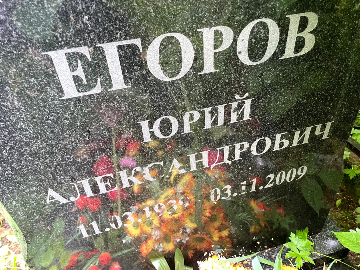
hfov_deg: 67.3
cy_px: 135
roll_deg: +3.1
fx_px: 270
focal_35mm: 26
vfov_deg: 53.1
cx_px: 180
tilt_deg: -36.5
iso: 320
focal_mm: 4.2
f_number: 1.6
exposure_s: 1/60
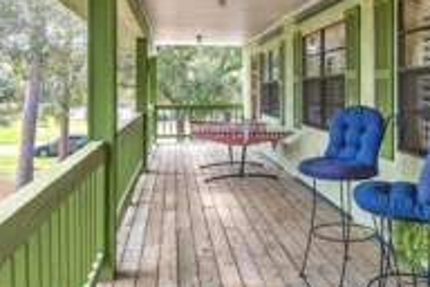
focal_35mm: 40
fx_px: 478
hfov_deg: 47.3
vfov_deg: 33.2
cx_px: 302
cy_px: 100
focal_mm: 16
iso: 320
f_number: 9
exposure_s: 1/40
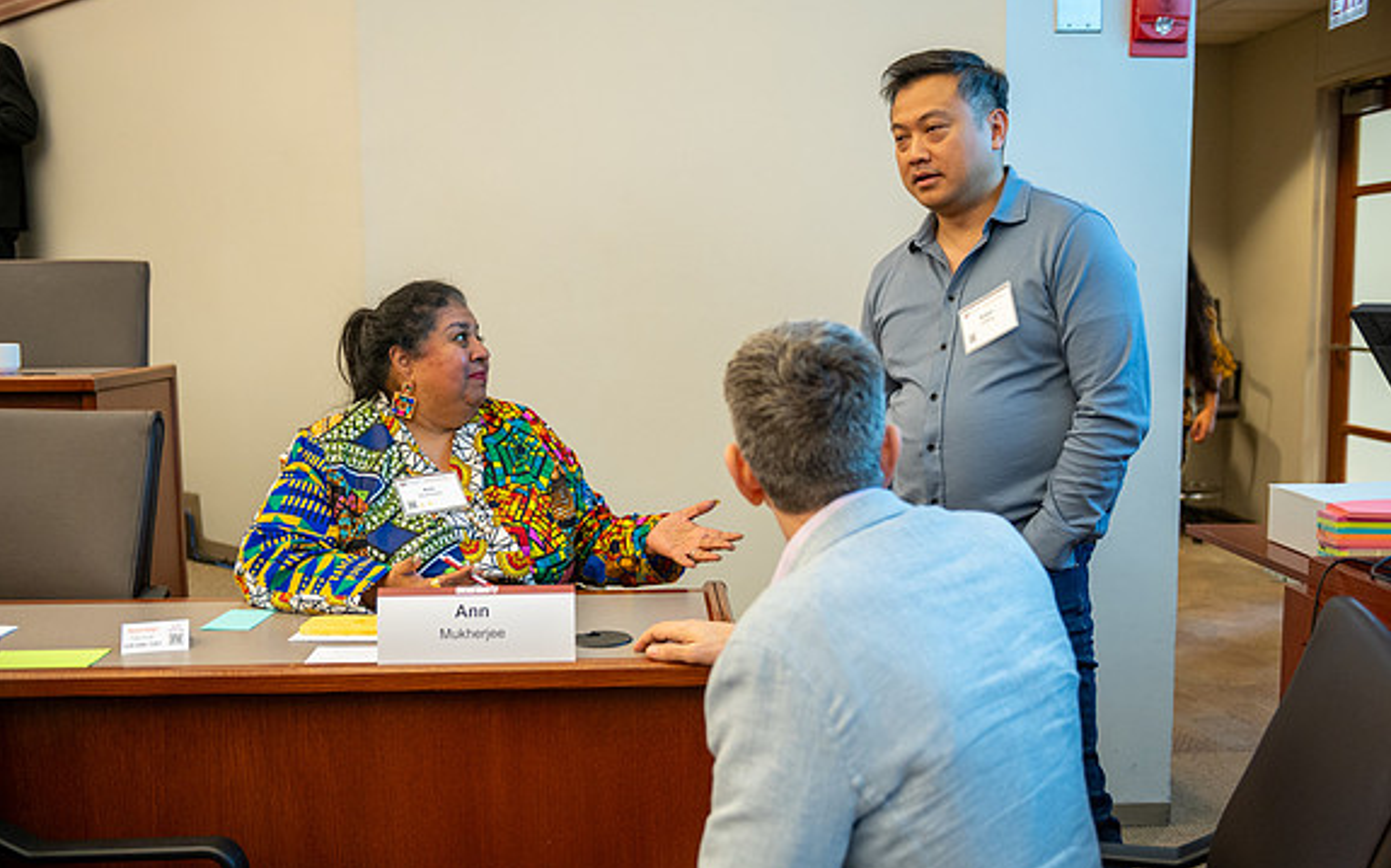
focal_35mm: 37
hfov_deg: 52.8
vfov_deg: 34.4
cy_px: 459
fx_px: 1402
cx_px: 699
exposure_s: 1/125
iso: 1600
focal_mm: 36
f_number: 2.8
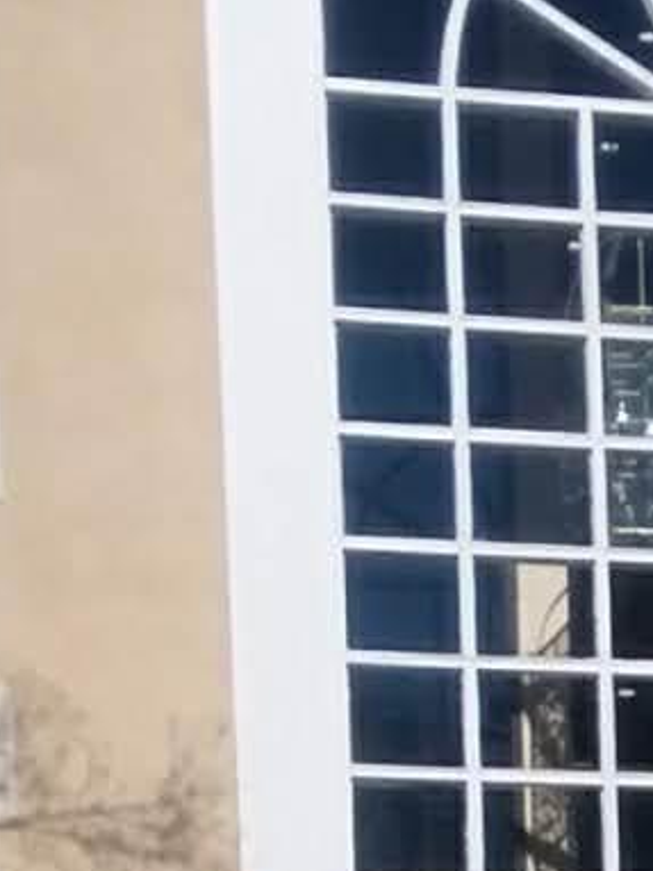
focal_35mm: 155
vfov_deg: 11.8
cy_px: 1524
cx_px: 1220
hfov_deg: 9.1
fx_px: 3901
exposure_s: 1/3663
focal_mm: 2.47
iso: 40
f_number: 1.9
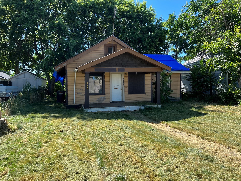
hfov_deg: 67.3
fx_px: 181
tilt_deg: -1.7
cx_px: 120
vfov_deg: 53.1
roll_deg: +0.2
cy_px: 90
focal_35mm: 26
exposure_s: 1/1147
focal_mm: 5.7
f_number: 1.5
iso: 50
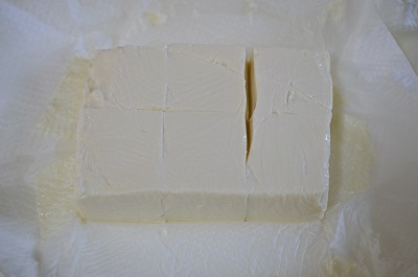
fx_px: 695
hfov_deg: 33.5
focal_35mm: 60
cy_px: 138
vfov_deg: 22.5
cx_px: 209
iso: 500
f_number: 3
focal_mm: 40
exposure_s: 1/60
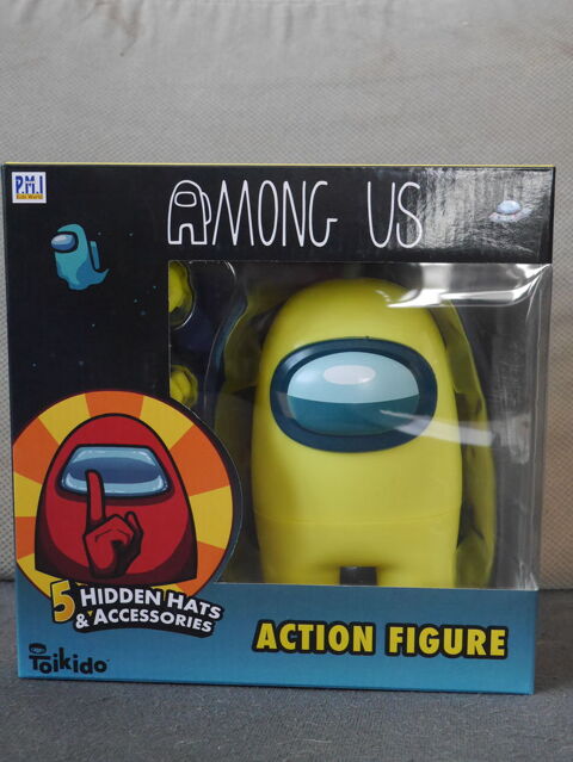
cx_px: 286
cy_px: 381
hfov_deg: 29.1
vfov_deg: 38.2
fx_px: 1102
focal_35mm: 50
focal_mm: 25
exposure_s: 1/60
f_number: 5.3
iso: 2000
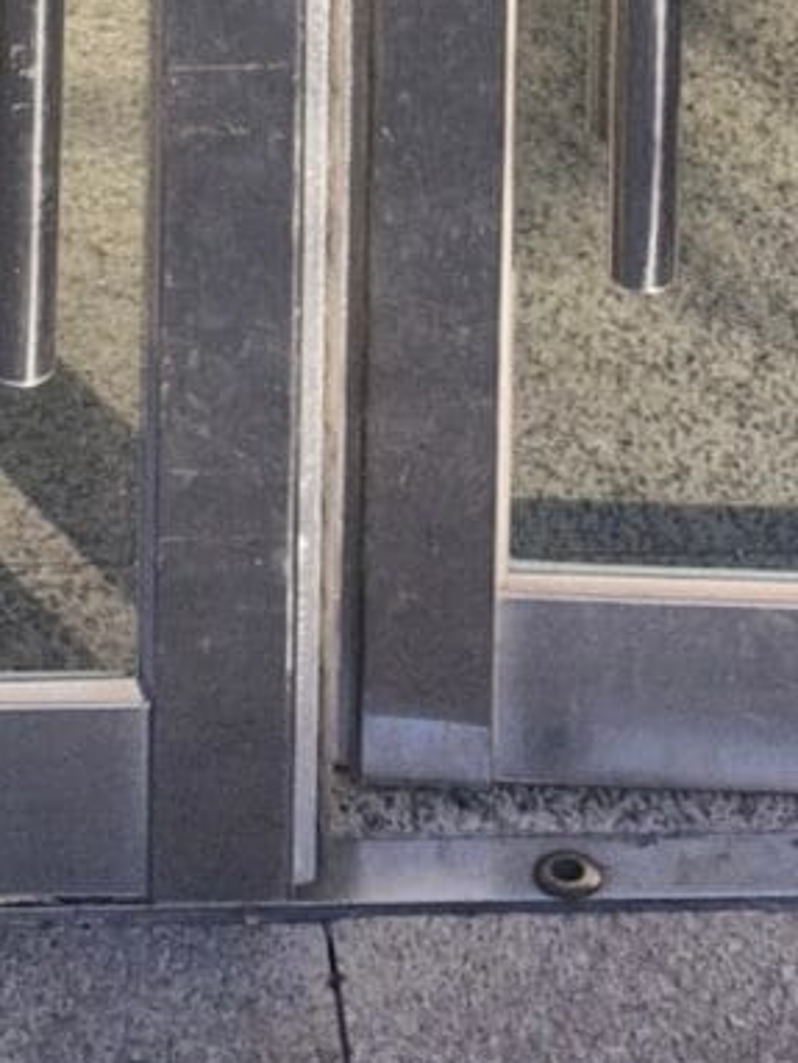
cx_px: -3
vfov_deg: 9.7
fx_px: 4728
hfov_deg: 9.6
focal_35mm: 154
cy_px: -2196
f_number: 1.8
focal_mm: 5.54
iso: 50
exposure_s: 1/335
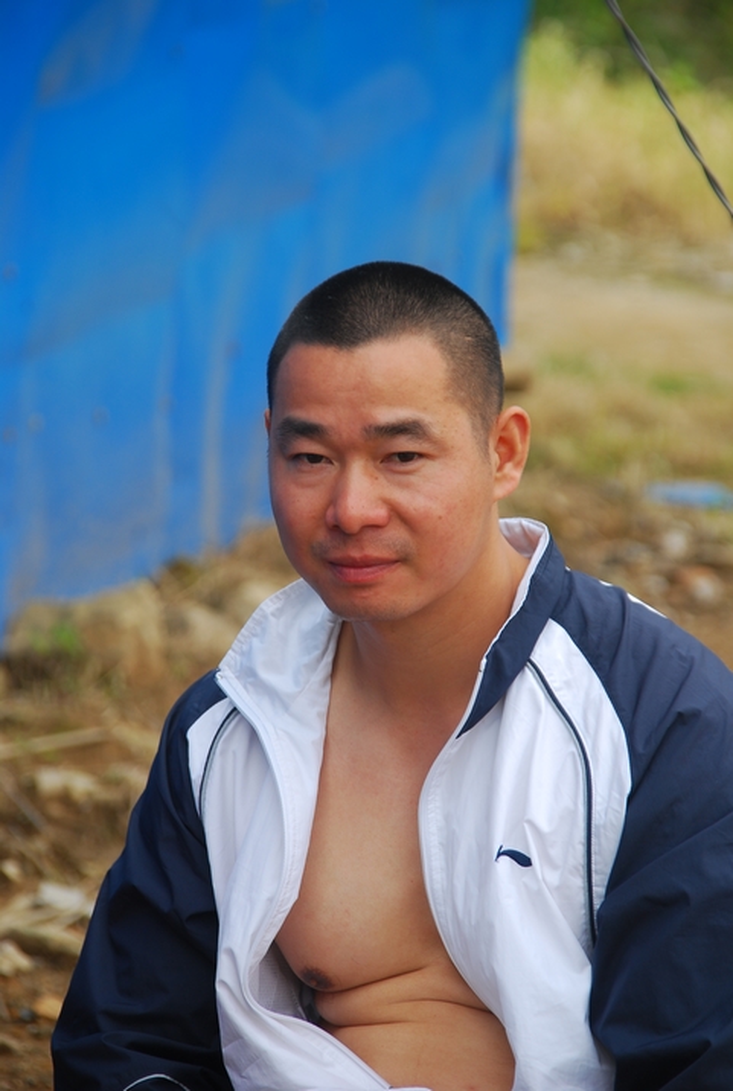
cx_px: 366
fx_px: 7063
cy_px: 546
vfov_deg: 8.8
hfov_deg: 5.9
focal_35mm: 232
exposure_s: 1/100
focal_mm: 155
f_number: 7.1
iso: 100
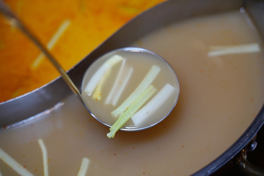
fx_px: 550
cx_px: 132
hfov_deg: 27.0
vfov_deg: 18.2
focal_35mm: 75
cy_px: 88
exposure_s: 1/80
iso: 320
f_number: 4
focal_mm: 75
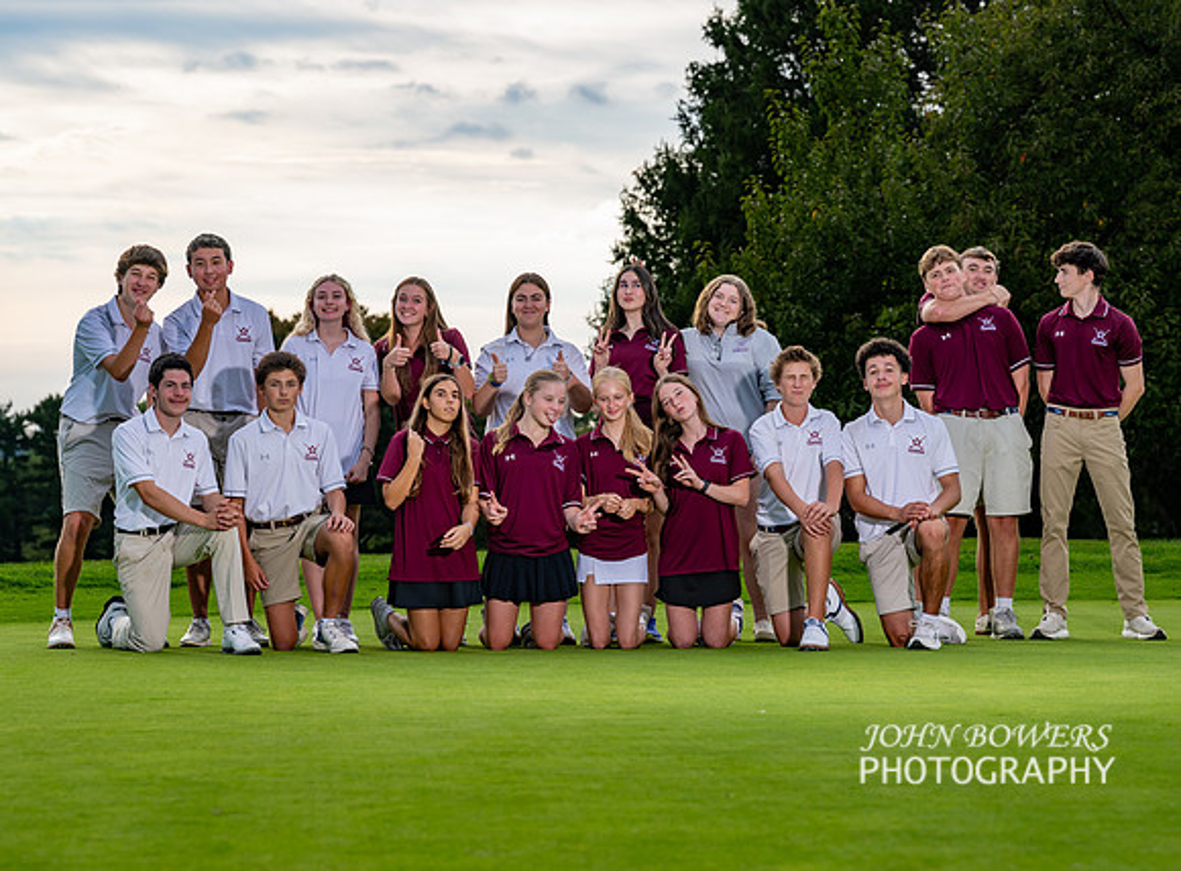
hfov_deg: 18.6
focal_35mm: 106
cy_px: 448
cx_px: 521
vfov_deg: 13.8
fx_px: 3596
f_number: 5
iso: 160
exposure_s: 1/500
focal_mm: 94
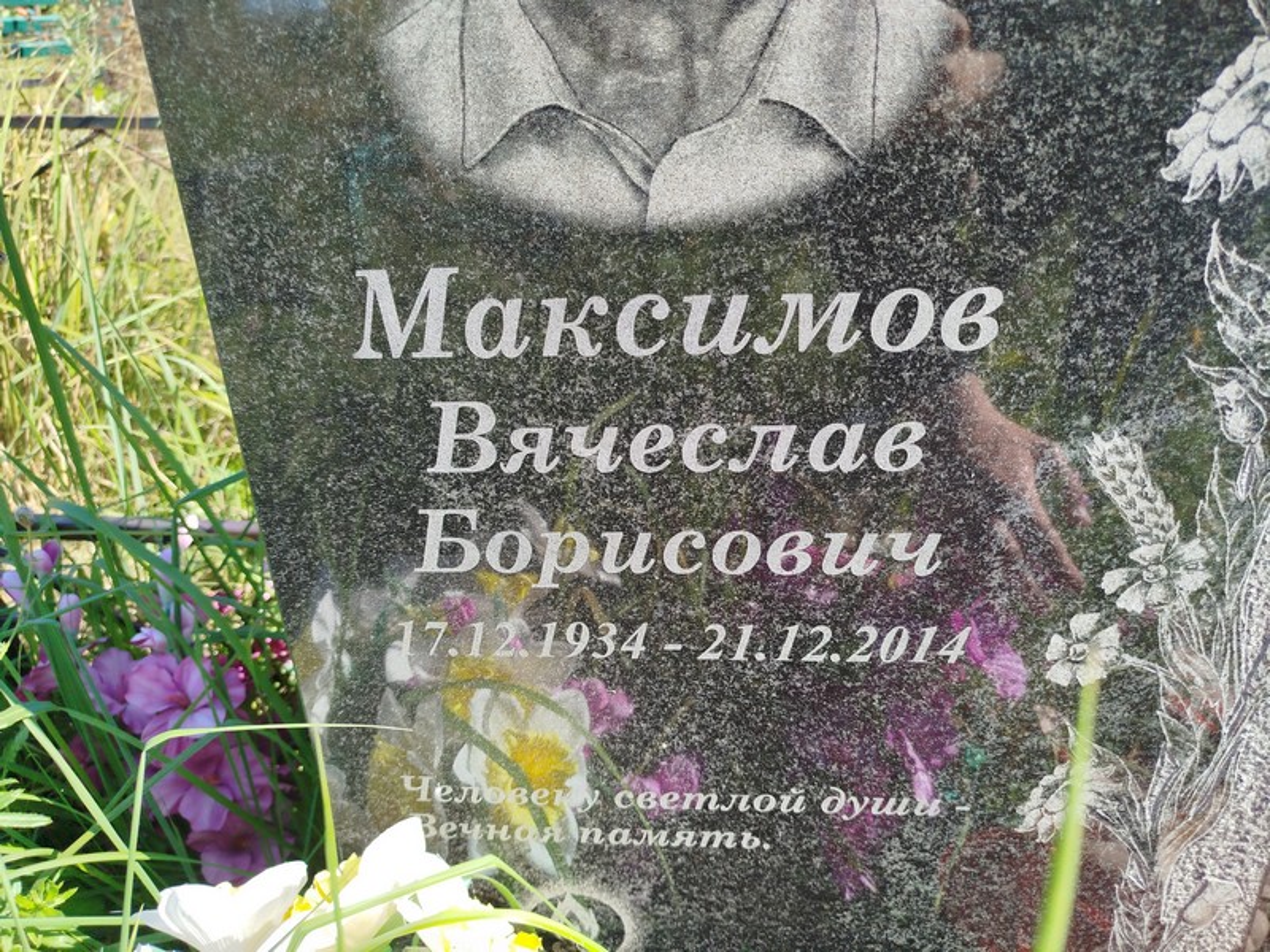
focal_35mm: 24
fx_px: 881
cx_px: 635
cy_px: 476
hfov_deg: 71.6
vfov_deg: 56.8
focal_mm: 5.31
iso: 50
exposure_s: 1/367
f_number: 1.7
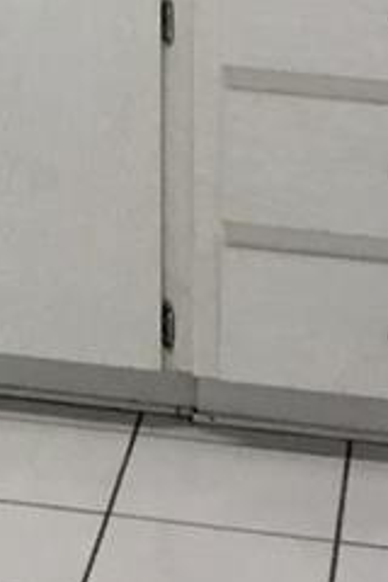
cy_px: -490
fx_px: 2603
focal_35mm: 161
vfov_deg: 11.7
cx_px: -325
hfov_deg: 8.2
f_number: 2.4
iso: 25
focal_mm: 3.3
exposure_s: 1/30
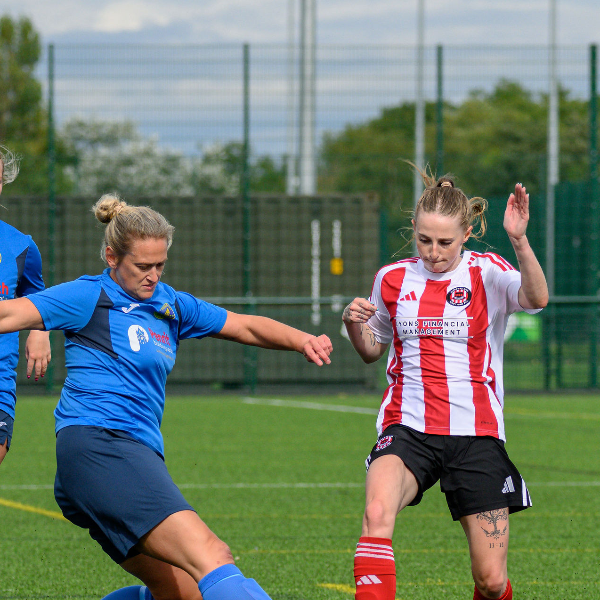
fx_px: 8511
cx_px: 382
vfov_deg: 4.0
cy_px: 336
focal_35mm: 434
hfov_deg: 4.0
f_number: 4.8
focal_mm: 150
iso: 320
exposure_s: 1/1600
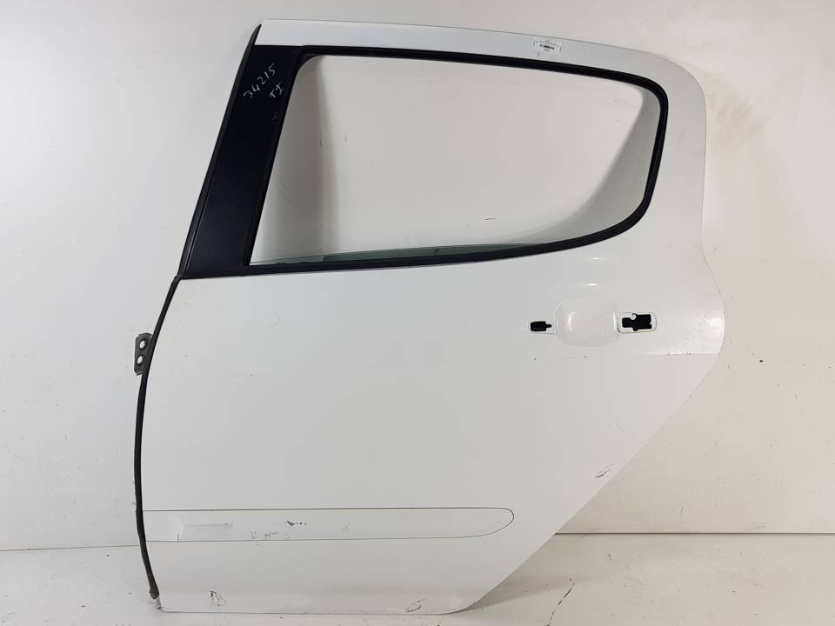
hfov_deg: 67.3
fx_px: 627
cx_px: 418
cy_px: 313
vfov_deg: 53.1
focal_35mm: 26
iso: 40
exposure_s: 1/108
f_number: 1.7
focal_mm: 4.2
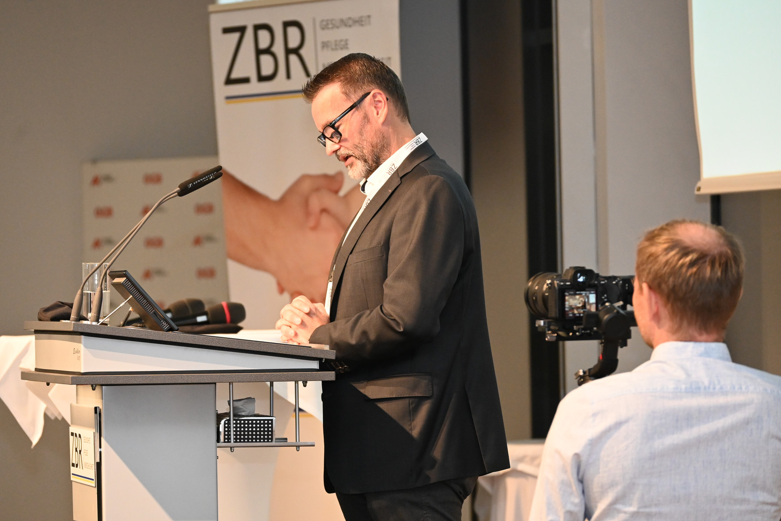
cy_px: 272
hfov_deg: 8.5
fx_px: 5271
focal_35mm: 243
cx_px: 372
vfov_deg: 5.7
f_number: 5.6
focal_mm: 150
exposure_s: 1/200
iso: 2500
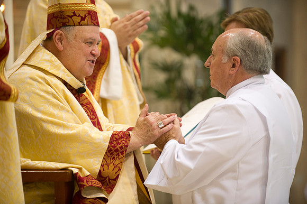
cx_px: 154
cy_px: 102
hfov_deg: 11.4
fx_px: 1534
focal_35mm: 180
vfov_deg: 7.6
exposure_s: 1/100
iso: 2000
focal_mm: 180
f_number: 2.8
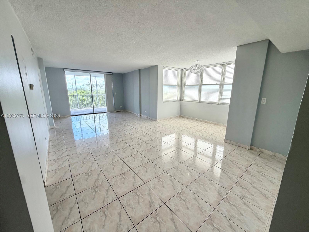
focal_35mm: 14
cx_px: 154
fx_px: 125
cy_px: 116
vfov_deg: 85.7
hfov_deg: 102.1
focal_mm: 2.22
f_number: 2.2
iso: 50
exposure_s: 1/210
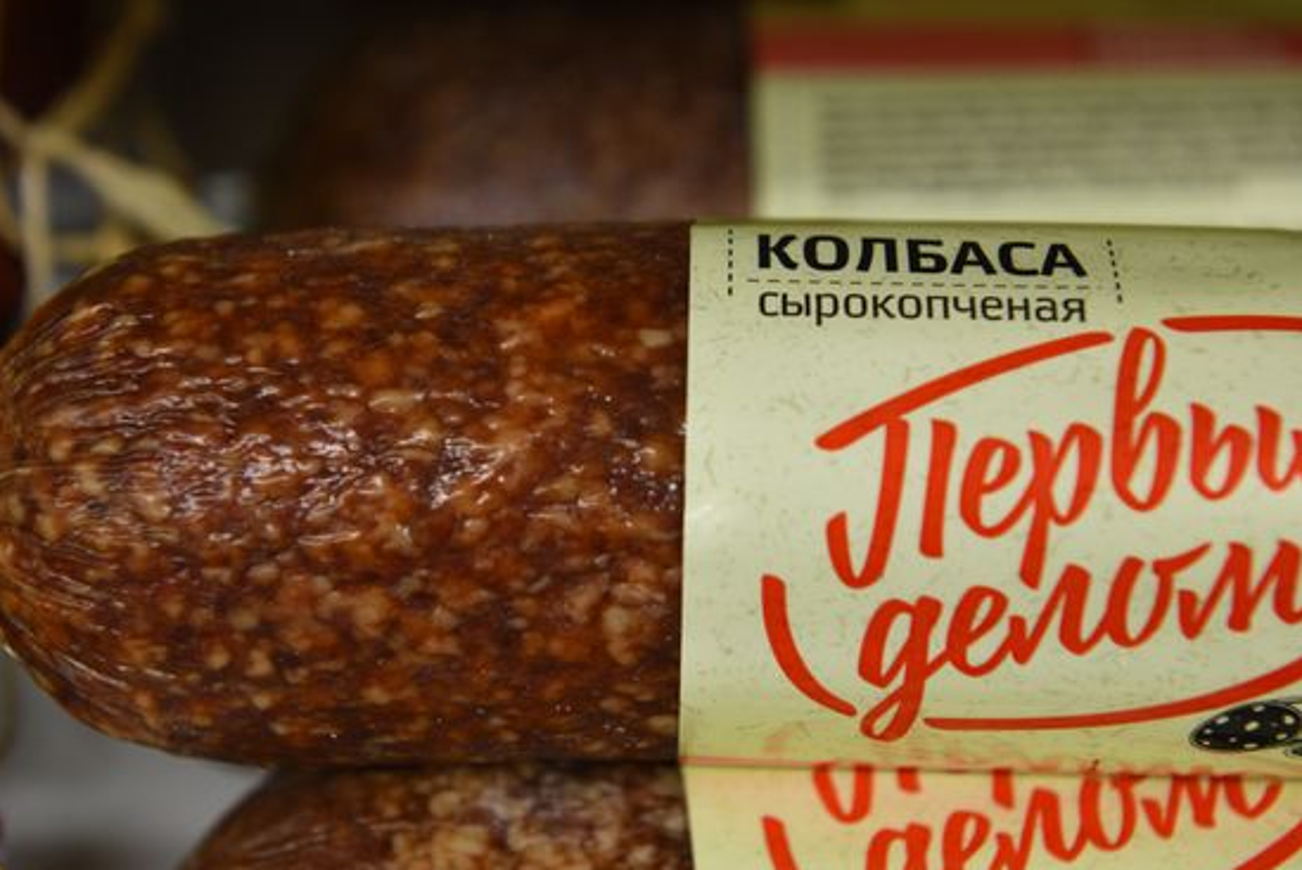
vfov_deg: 15.4
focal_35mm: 89
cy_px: 455
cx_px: 633
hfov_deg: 22.8
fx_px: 3221
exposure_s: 1/100
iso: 1600
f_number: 5
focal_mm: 70
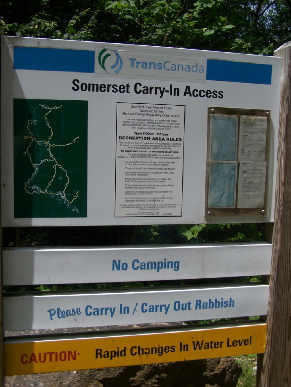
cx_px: 146
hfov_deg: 37.7
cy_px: 194
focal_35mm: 38
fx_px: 426
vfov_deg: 49.0
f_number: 4
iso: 80
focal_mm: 6.3
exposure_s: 1/1000
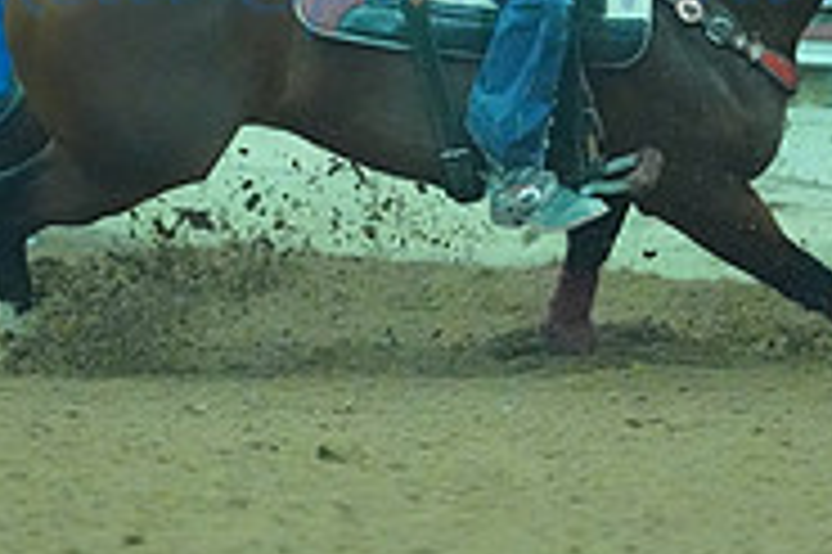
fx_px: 14501
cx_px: 468
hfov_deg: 3.3
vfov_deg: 2.2
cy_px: -277
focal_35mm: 628
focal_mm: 200
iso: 25600
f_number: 2.8
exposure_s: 1/800
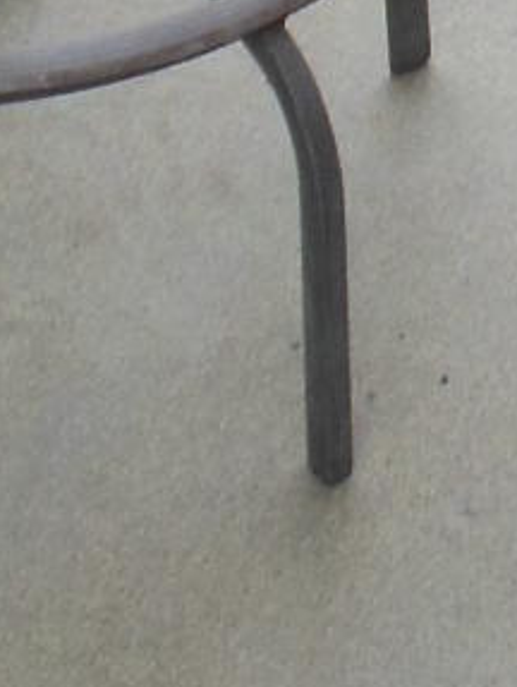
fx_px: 3457
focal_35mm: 174
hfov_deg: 8.2
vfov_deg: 8.7
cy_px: -1575
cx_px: 943
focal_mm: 4.5
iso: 125
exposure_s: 1/500
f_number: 3.2
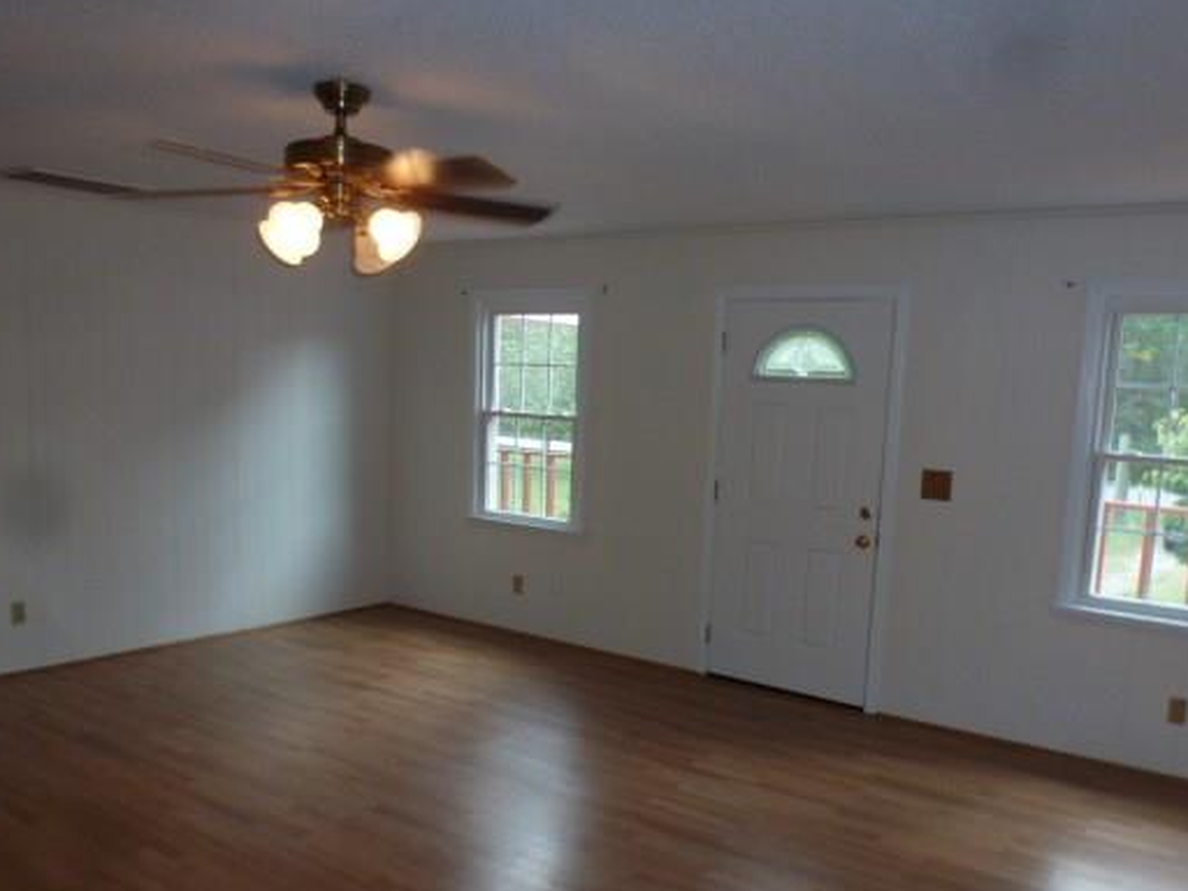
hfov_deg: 59.9
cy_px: 536
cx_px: 566
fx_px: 1030
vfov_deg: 46.5
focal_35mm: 30
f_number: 3.3
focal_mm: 4.3
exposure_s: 1/60
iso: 200
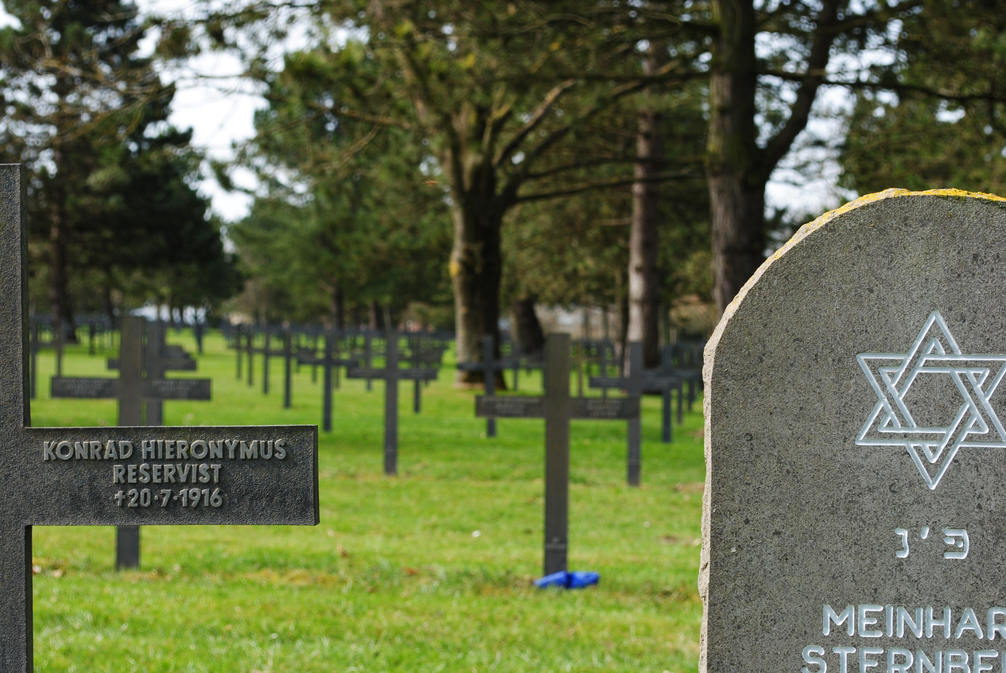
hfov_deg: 24.6
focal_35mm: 82
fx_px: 2308
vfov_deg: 16.6
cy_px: 336
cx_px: 503
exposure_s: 1/160
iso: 200
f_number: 9
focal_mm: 55
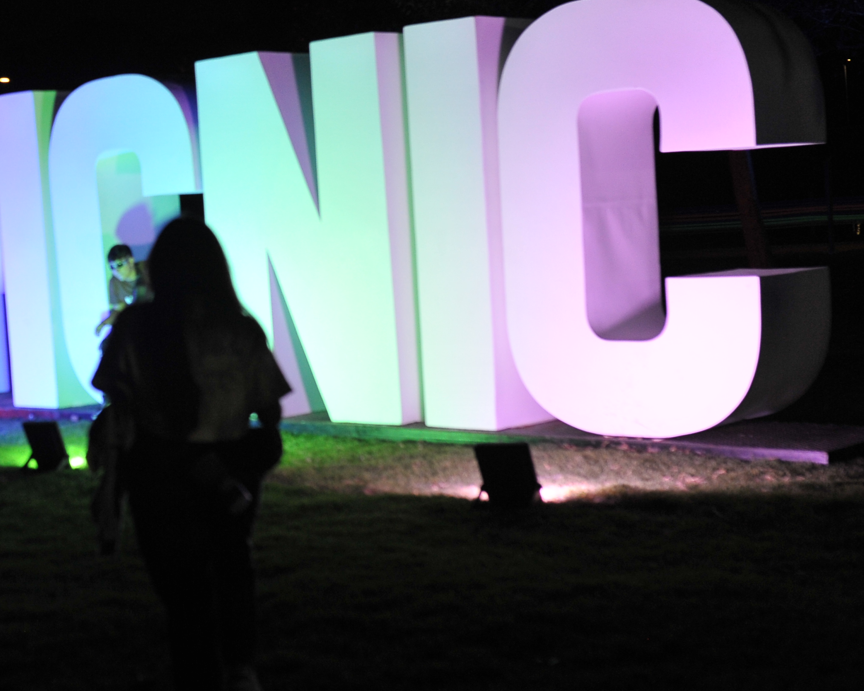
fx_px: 1764
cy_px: 309
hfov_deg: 26.6
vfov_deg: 22.2
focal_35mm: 69
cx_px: 81
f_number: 2.8
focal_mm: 35
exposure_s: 1/800
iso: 1600
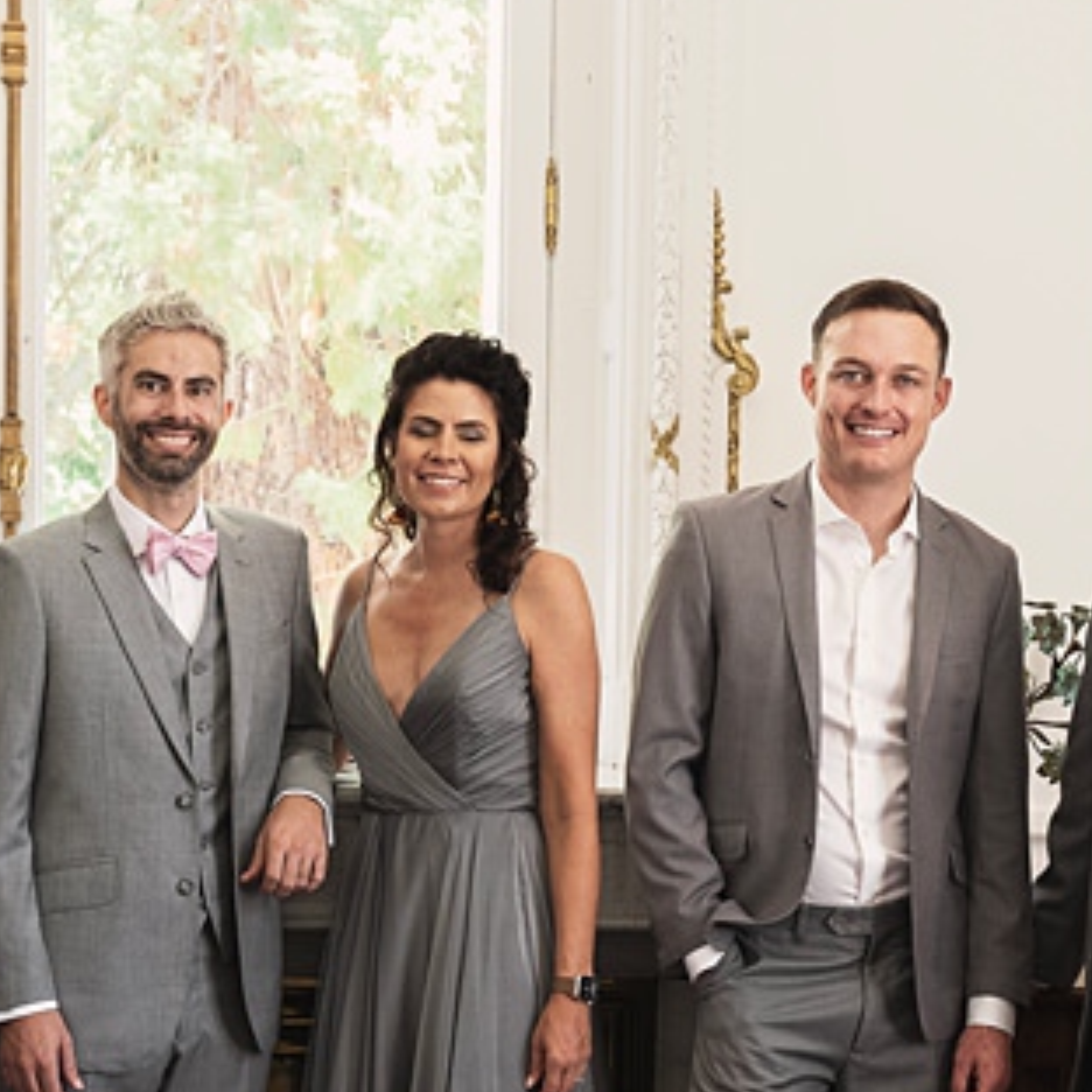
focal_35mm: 91
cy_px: 665
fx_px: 3261
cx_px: 357
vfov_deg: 19.0
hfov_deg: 19.0
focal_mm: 33.5
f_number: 5
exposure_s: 1/200
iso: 2000
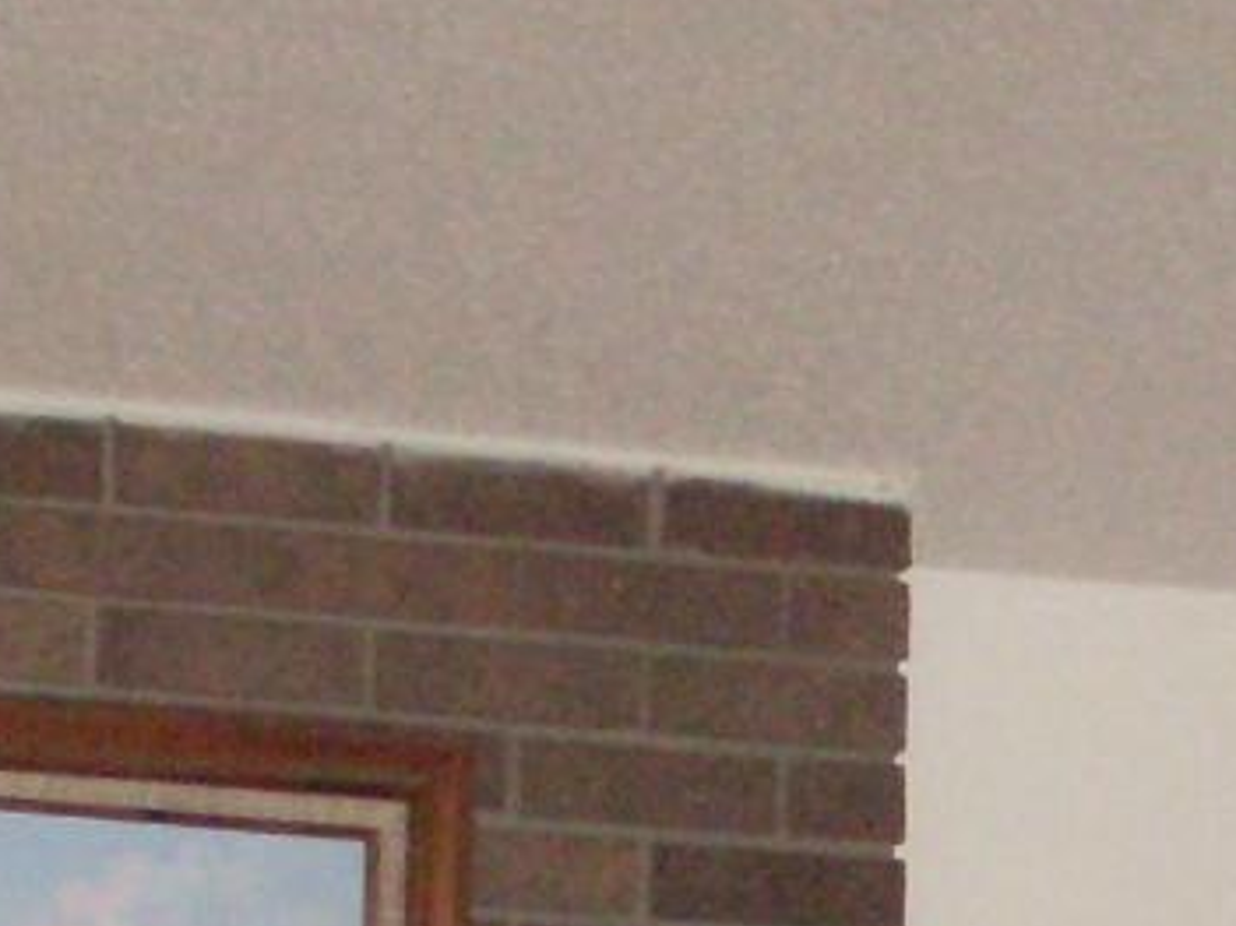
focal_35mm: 222
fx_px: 7924
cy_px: 2447
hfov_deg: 8.9
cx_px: 546
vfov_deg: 6.3
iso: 240
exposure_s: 1/45
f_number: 2.8
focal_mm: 6.3
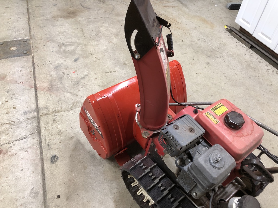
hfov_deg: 63.4
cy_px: 104
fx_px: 225
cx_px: 139
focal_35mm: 28
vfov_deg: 49.7
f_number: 1.8
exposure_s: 1/24
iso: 40
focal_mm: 4
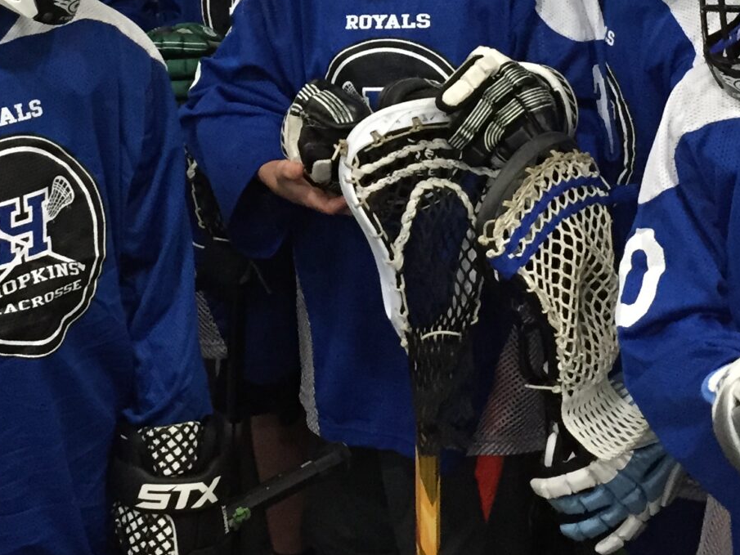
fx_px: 1753
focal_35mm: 82
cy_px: -26
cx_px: 263
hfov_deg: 23.8
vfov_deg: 17.5
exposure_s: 1/30
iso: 200
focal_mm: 4.15
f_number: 2.2
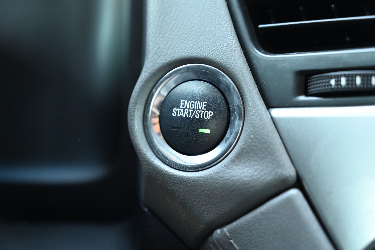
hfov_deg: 28.9
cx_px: 188
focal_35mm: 70
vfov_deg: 19.4
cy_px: 125
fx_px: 729
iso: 3200
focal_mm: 70
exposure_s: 1/125
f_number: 4
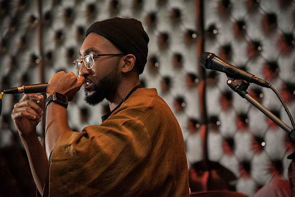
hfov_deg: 18.3
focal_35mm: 112
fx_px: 918
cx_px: 148
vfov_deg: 12.2
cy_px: 98
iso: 6400
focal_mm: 112
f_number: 4
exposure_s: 1/200
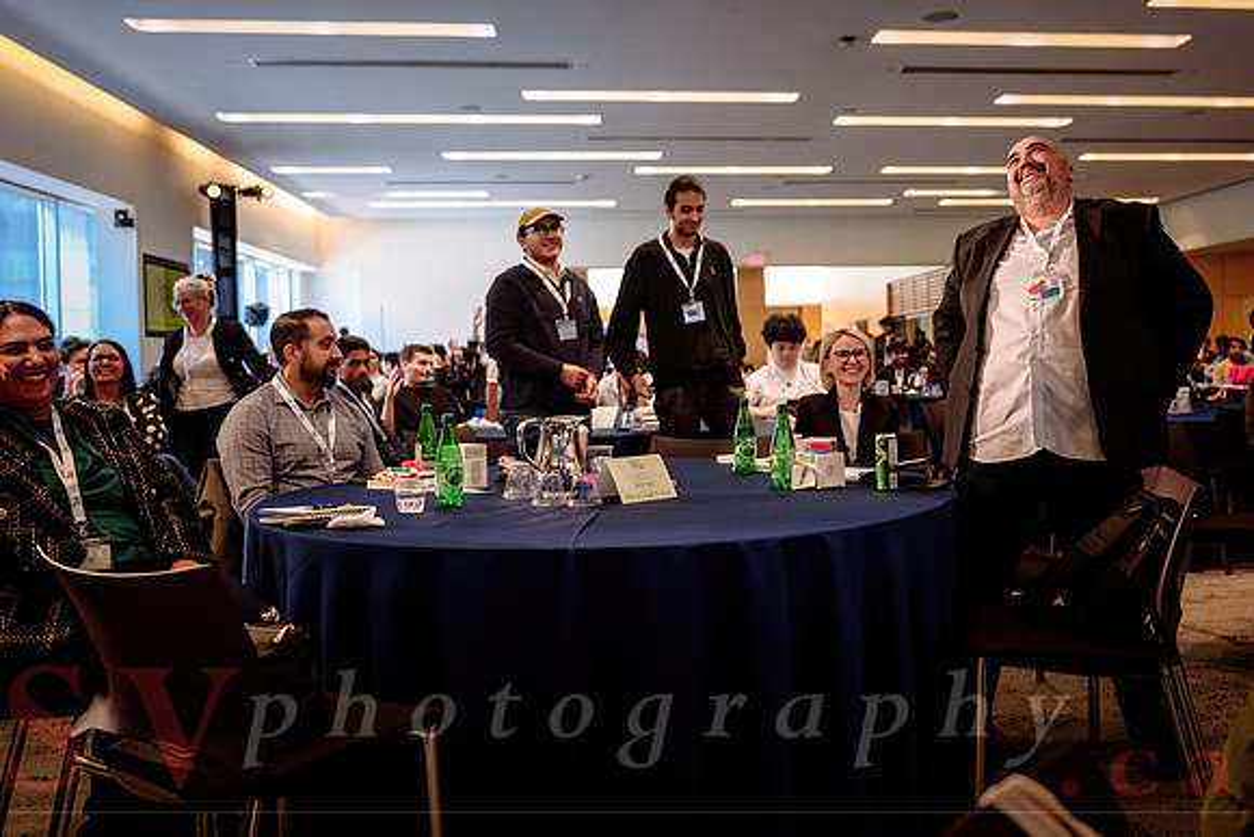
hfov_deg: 57.4
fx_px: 1139
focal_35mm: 33
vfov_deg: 40.3
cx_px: 732
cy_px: 367
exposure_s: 1/125
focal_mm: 27.5
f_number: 2.8
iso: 640
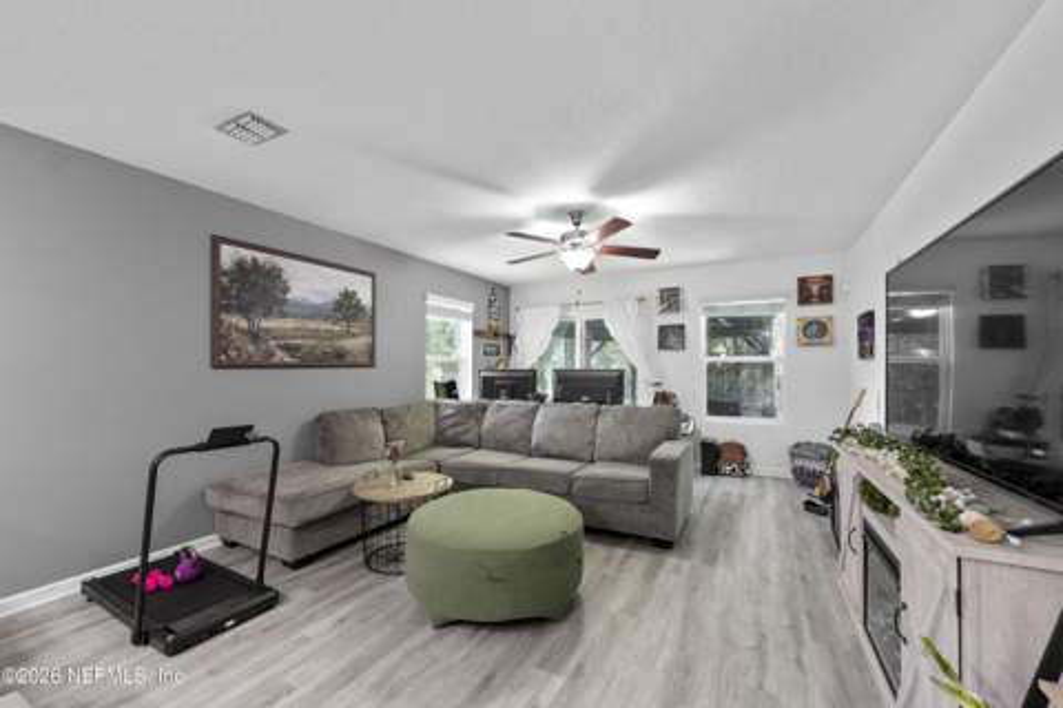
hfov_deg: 104.3
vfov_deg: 81.2
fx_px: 413
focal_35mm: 14
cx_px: 532
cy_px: 354
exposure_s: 1/60
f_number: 4
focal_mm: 14
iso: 1000
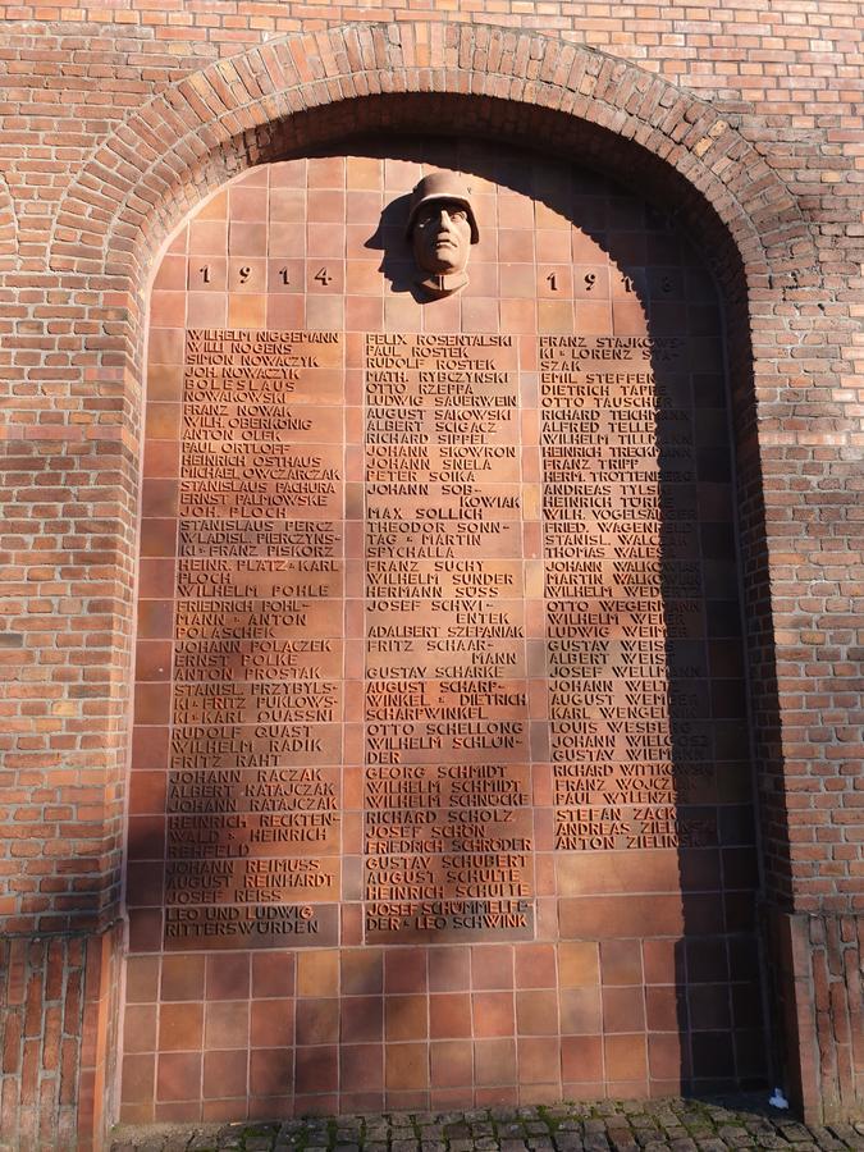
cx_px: 432
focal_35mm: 26
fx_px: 865
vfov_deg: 67.3
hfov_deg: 53.1
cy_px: 576
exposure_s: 1/473
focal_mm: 4.3
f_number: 2.4
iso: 50
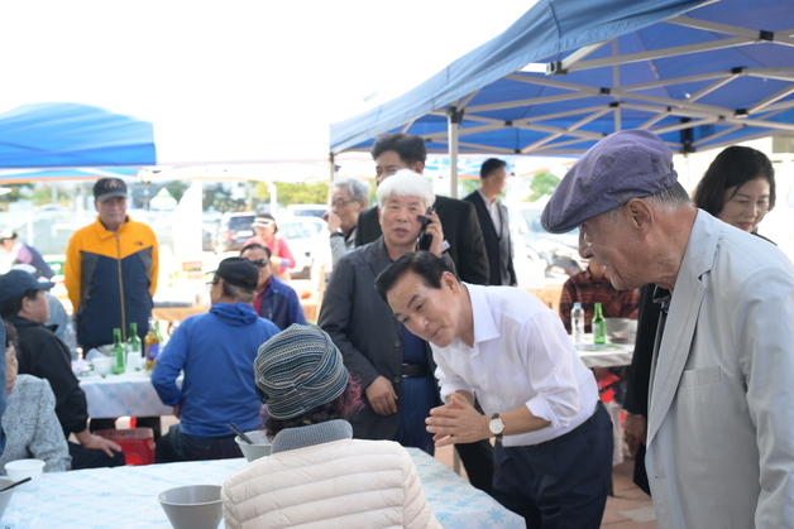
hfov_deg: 44.5
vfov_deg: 30.5
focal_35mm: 44
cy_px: 264
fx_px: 971
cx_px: 397
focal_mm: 44
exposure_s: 1/200
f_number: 5.6
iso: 640
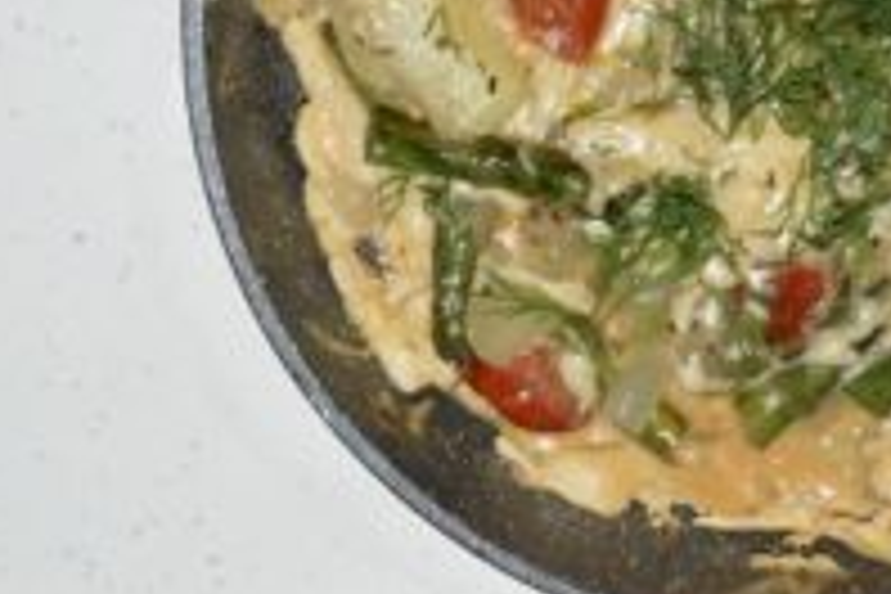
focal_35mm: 104
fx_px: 2581
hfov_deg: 19.6
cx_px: 400
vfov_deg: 13.1
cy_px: 326
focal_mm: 27
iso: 200
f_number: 4.5
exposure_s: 1/200
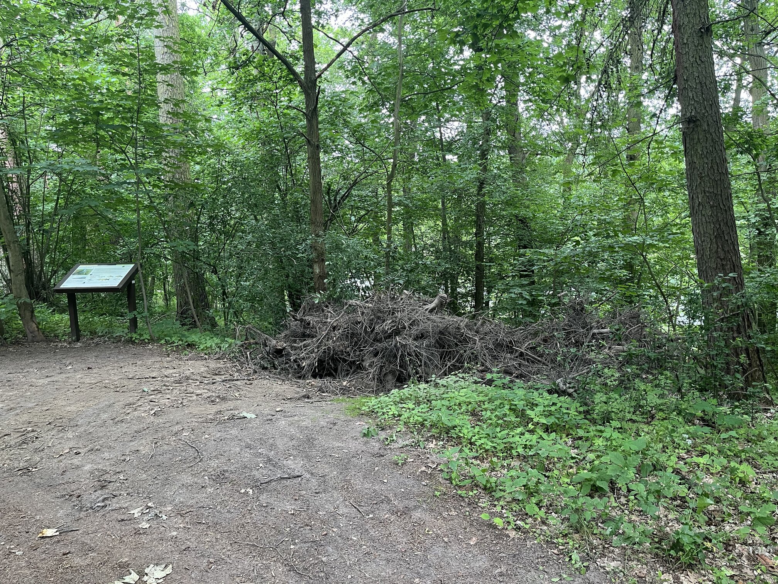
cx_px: 389
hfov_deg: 67.3
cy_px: 292
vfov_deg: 53.1
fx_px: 584
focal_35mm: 26
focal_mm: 5.1
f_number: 1.6
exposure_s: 1/73
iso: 125
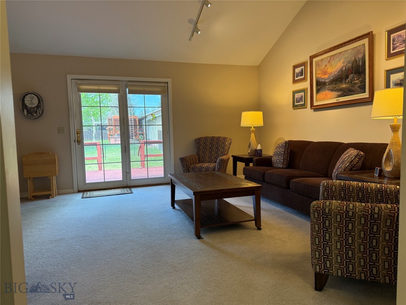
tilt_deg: -4.7
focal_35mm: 24
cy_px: 152
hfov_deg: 71.6
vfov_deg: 56.8
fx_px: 281
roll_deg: +1.4
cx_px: 203
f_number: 1.78
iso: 160
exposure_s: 1/146
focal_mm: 6.76
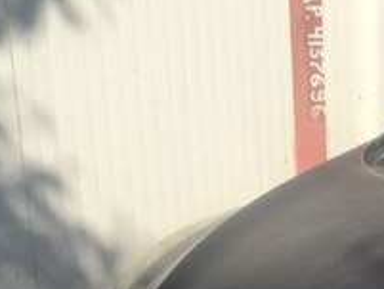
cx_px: 609
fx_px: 1054
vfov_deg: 15.0
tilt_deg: -17.6
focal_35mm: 95
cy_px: 359
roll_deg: -3.7
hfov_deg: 18.0
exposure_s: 1/1883
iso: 32
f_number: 2.2
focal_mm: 4.15
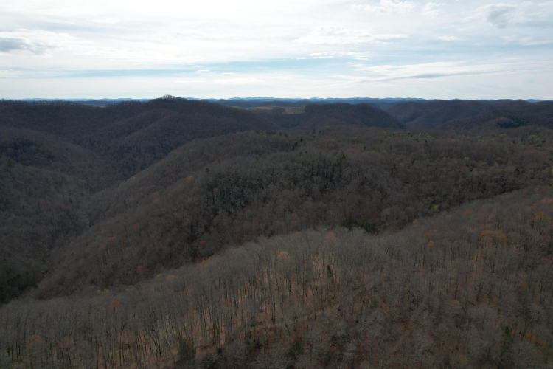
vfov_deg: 57.2
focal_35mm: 22
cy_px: 184
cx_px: 276
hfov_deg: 78.6
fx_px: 338
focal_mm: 8.38
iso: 100
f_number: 2.8
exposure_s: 1/2500
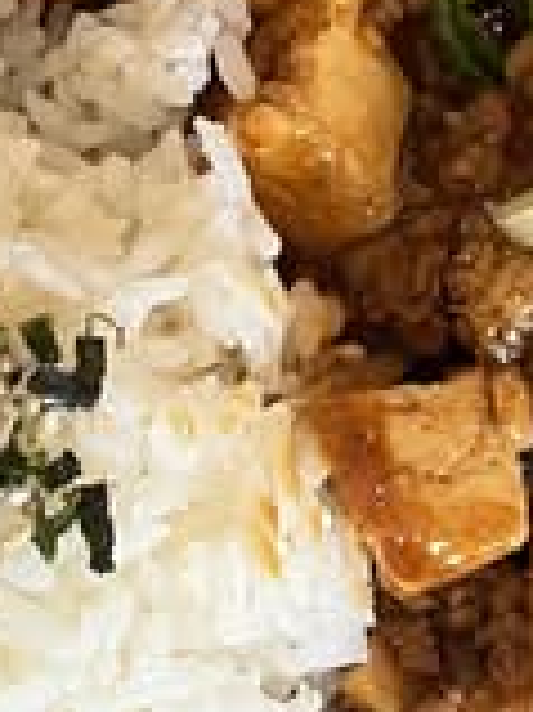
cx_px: 130
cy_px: 141
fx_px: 2467
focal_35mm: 120
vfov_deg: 16.3
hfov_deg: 12.3
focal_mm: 5.7
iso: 200
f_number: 1.5
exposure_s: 1/60
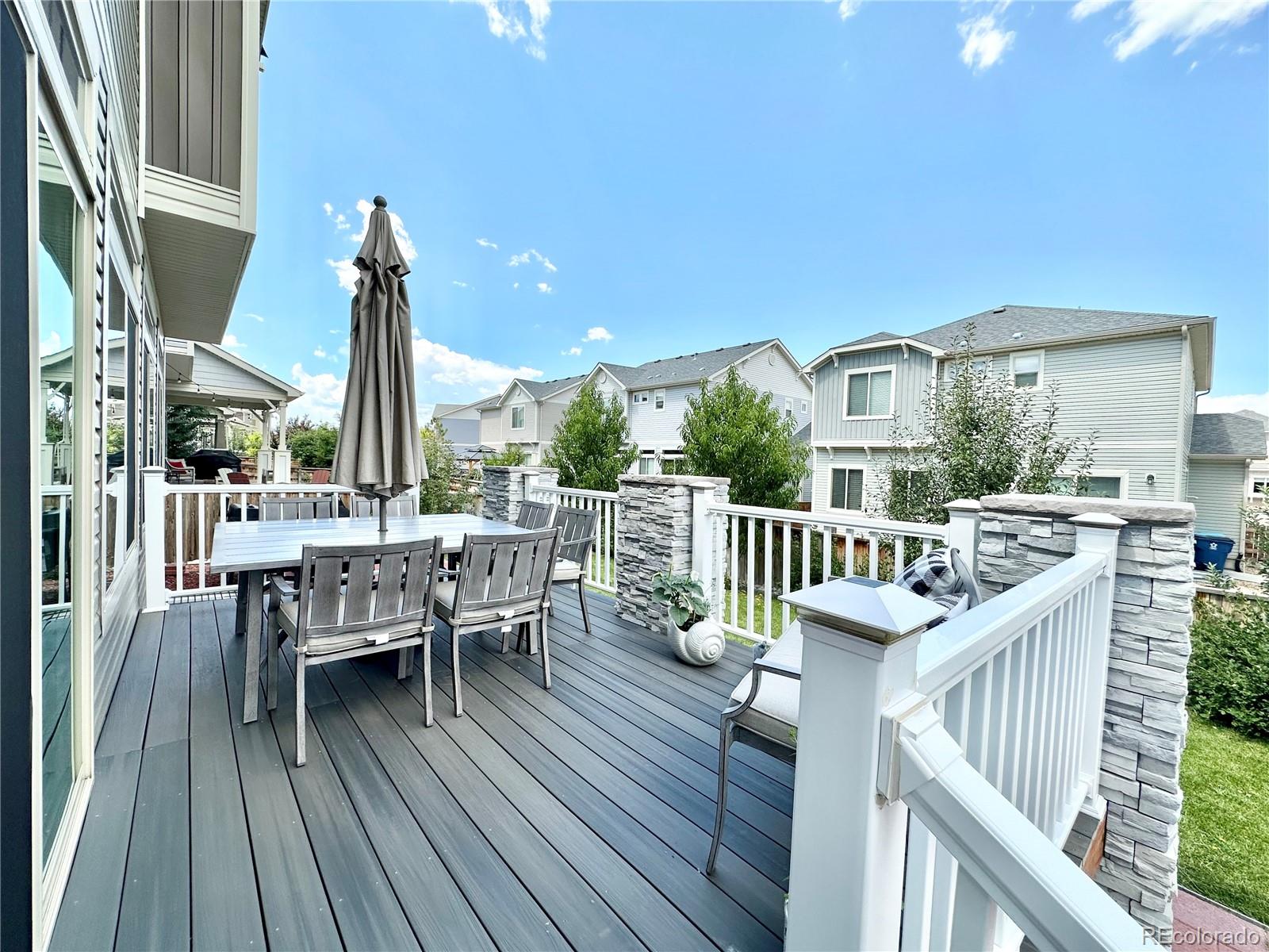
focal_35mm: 14
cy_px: 476
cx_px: 634
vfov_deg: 85.7
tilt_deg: -2.4
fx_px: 513
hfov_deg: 102.1
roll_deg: -2.1
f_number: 2.2
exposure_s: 1/1072
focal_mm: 2.22
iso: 40
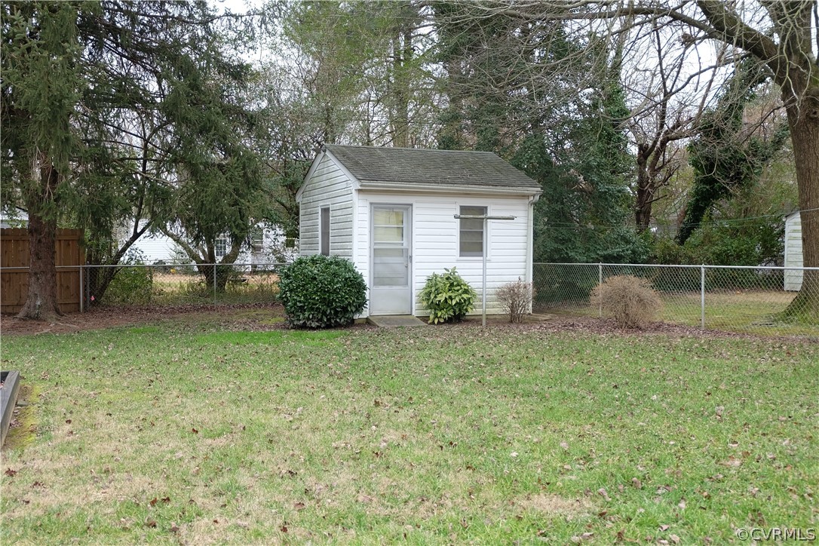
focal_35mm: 38
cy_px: 273
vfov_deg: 35.1
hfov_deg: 50.7
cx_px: 410
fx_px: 864
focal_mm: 25.6
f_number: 4.5
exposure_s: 1/125
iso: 200
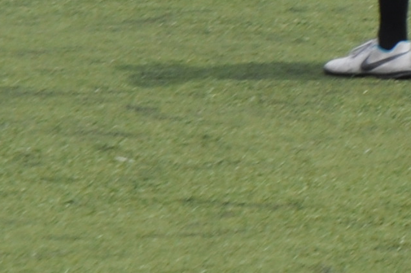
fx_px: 5553
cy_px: -474
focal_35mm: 487
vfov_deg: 2.8
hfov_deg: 4.2
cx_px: 760
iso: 200
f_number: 9
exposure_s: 1/320
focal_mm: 48
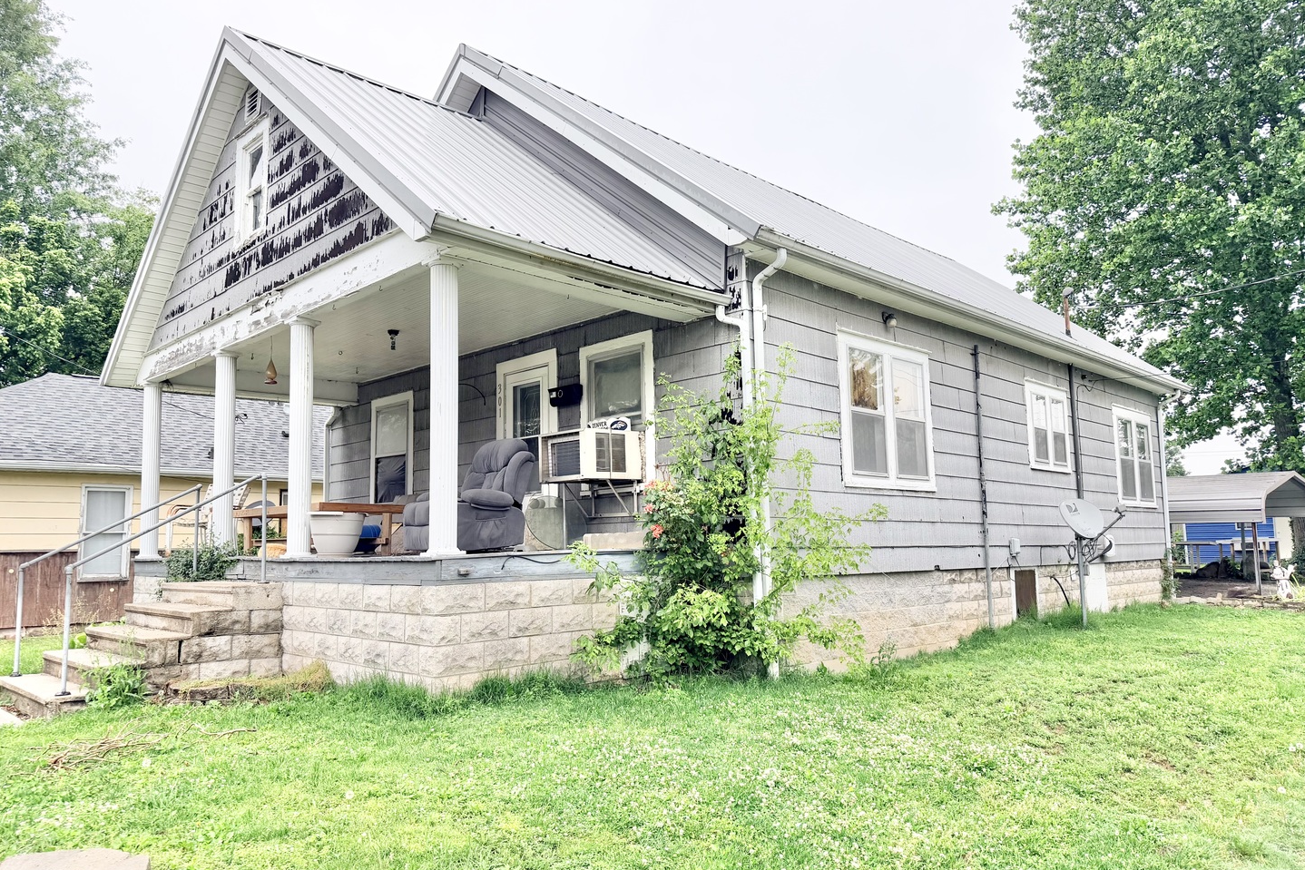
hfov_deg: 71.5
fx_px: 906
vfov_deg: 51.3
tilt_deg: +6.0
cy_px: 442
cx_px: 652
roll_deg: +0.8
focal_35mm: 25
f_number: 1.78
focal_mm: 6.76
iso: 100
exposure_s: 1/448
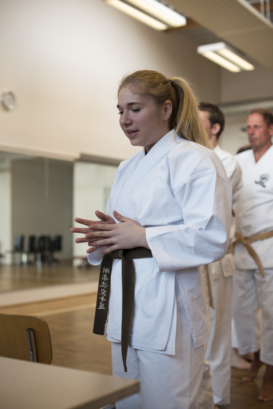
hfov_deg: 27.0
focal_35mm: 50
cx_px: 136
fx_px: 568
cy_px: 204
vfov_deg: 39.6
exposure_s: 1/160
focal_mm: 50
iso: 100
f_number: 2.8
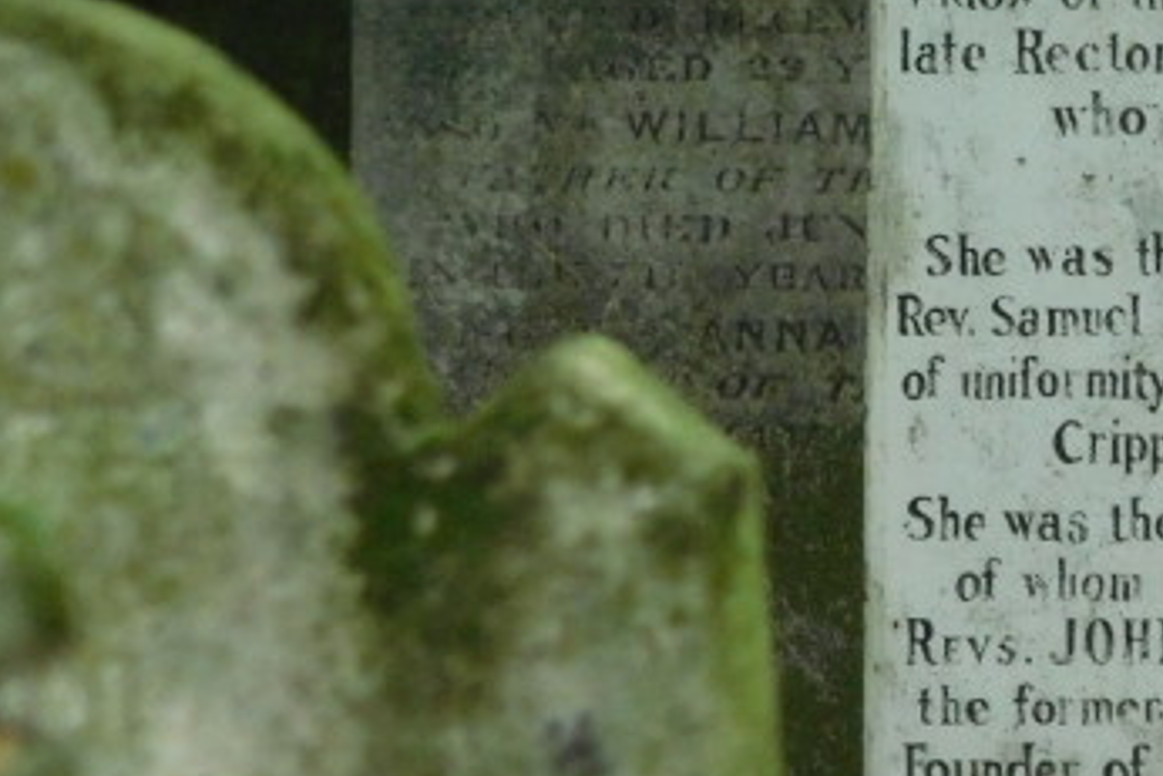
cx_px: 1160
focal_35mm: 1573
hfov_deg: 1.3
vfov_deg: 0.9
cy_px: 354
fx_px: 50835
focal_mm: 132.8
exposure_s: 1/30
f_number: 6.4
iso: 800
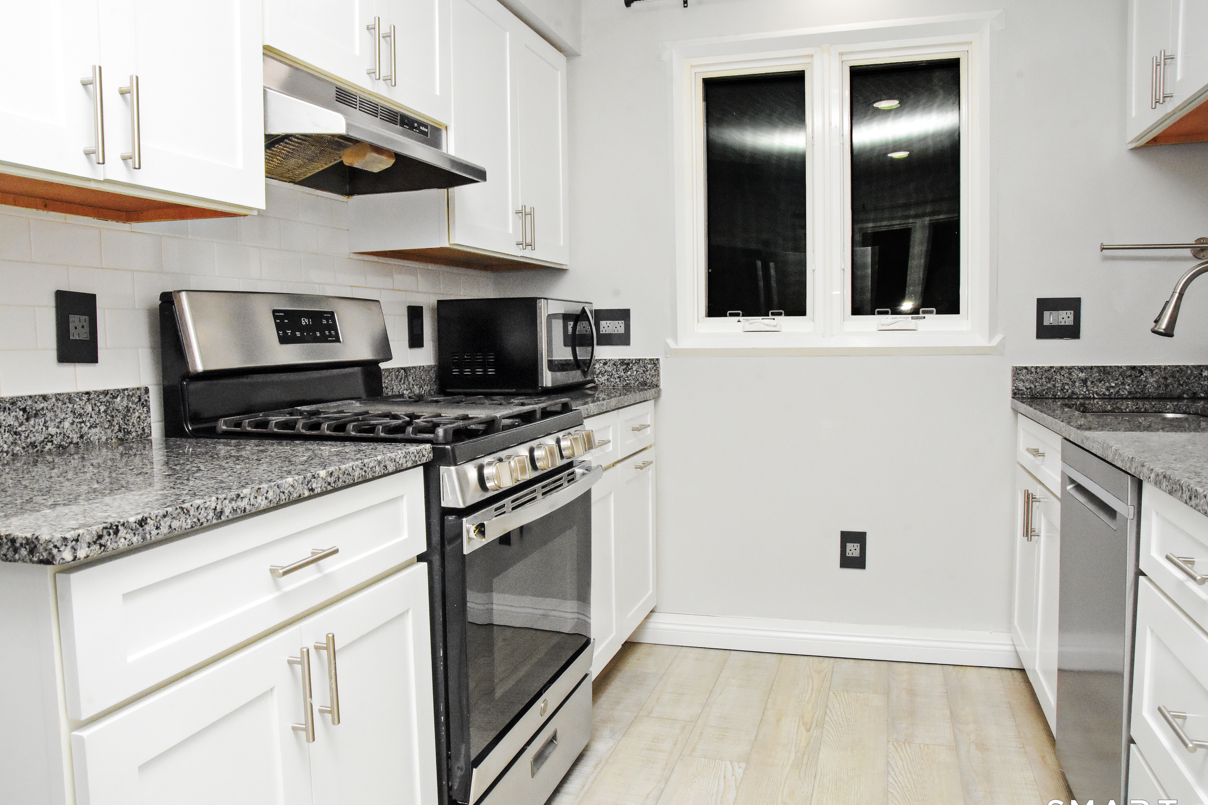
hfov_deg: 68.3
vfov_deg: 48.7
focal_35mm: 27
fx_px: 890
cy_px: 414
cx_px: 606
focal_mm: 17
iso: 3200
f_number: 16
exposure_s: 1/125
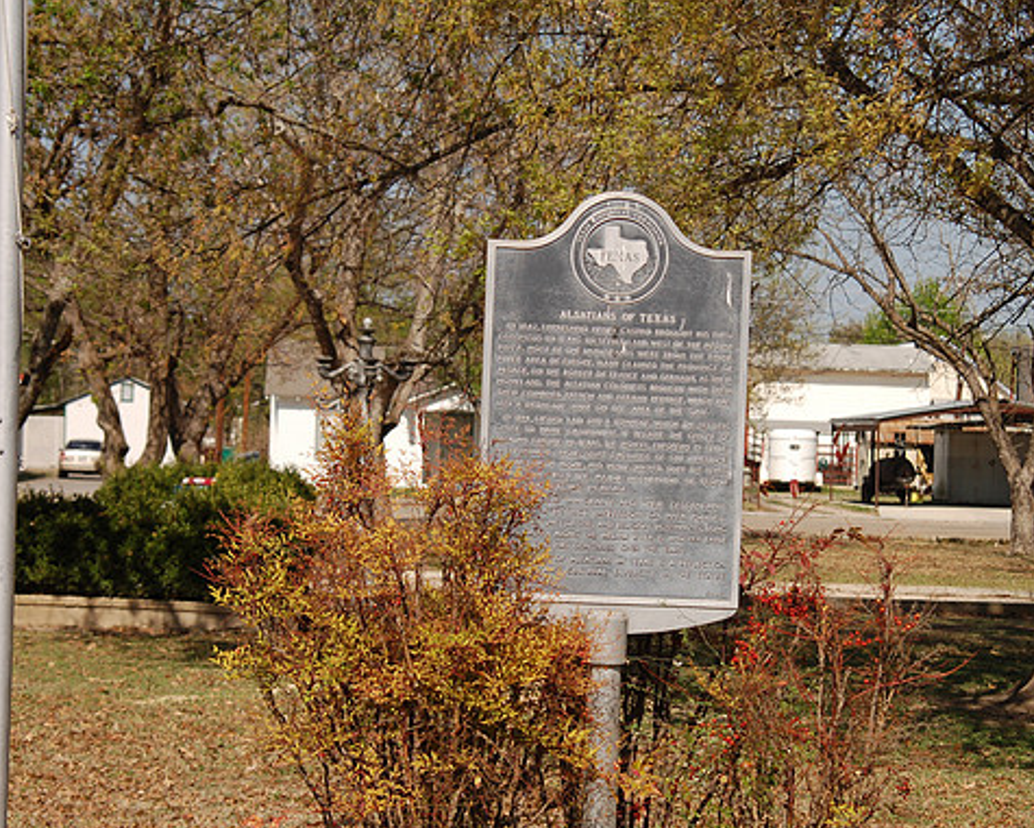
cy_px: 418
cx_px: 625
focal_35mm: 103
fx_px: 3152
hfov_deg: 18.6
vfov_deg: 15.0
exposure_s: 1/800
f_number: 7.1
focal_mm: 60
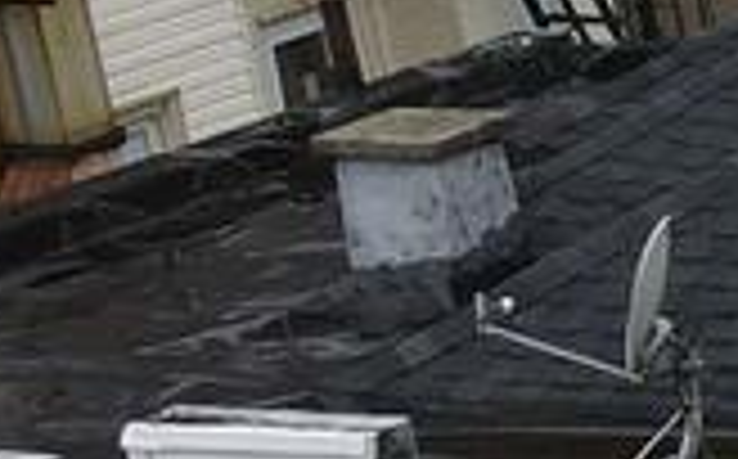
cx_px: 2736
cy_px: 612
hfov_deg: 7.8
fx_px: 3997
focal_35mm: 199
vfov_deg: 6.5
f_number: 2.8
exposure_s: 1/400
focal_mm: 4.5
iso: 100
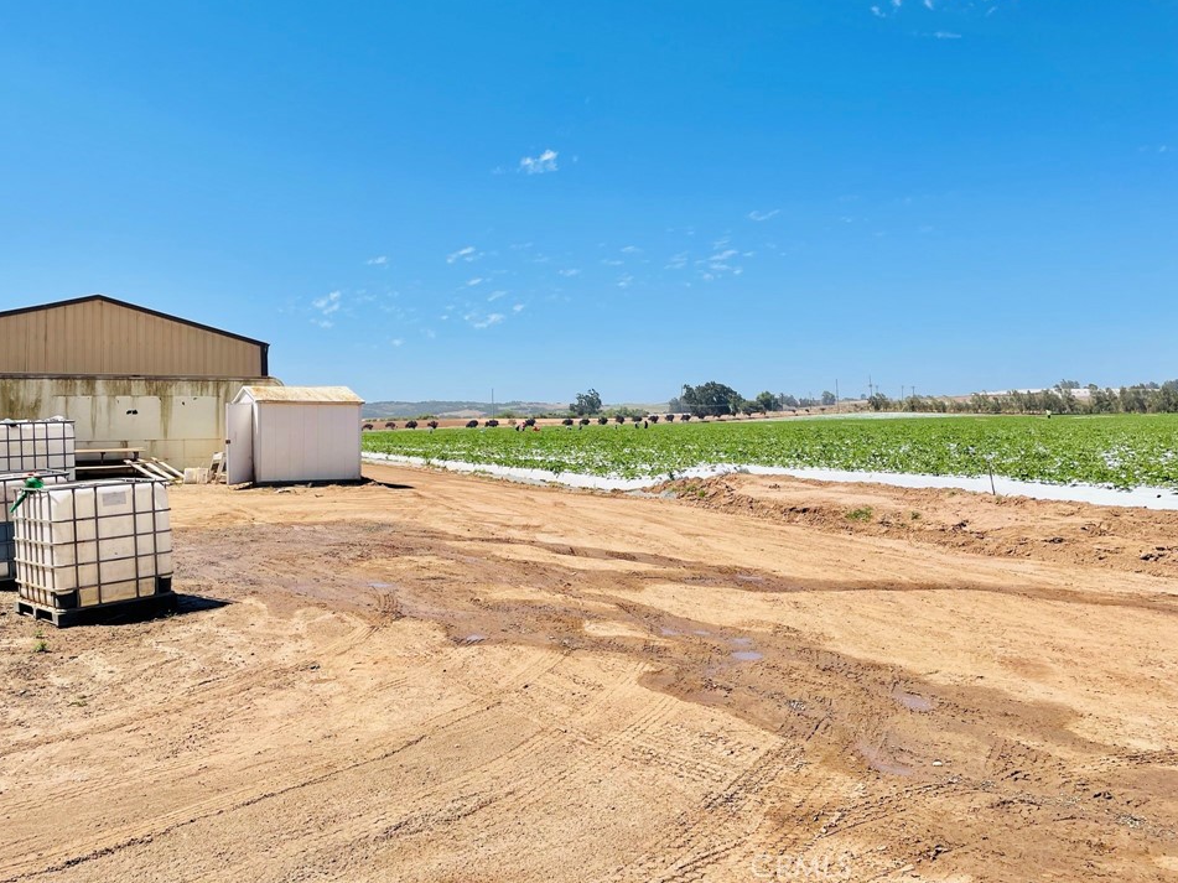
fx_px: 953
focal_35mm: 28
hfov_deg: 63.4
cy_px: 409
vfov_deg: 49.7
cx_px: 565
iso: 50
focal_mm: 4.2
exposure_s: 1/3731
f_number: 1.6
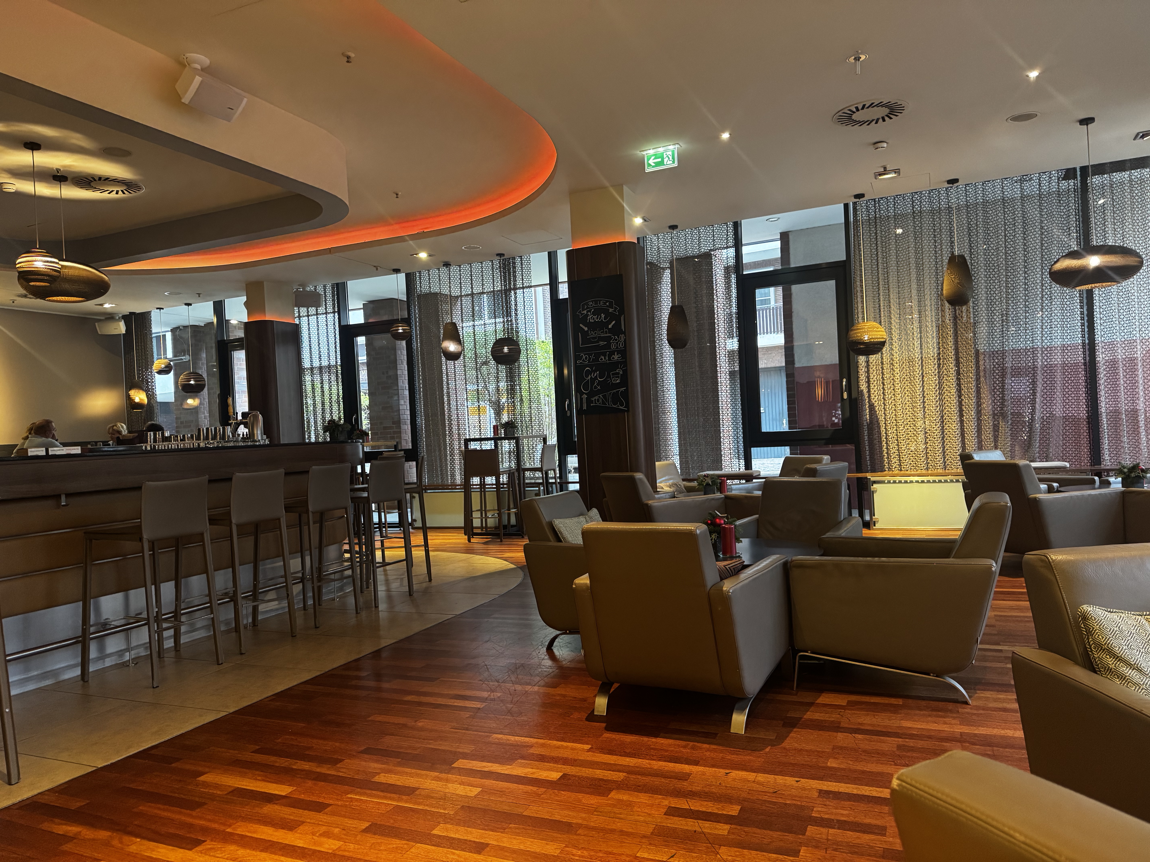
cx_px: 575
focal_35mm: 24
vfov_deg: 56.8
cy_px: 431
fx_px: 797
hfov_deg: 71.6
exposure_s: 1/50
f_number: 1.78
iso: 640
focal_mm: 6.76
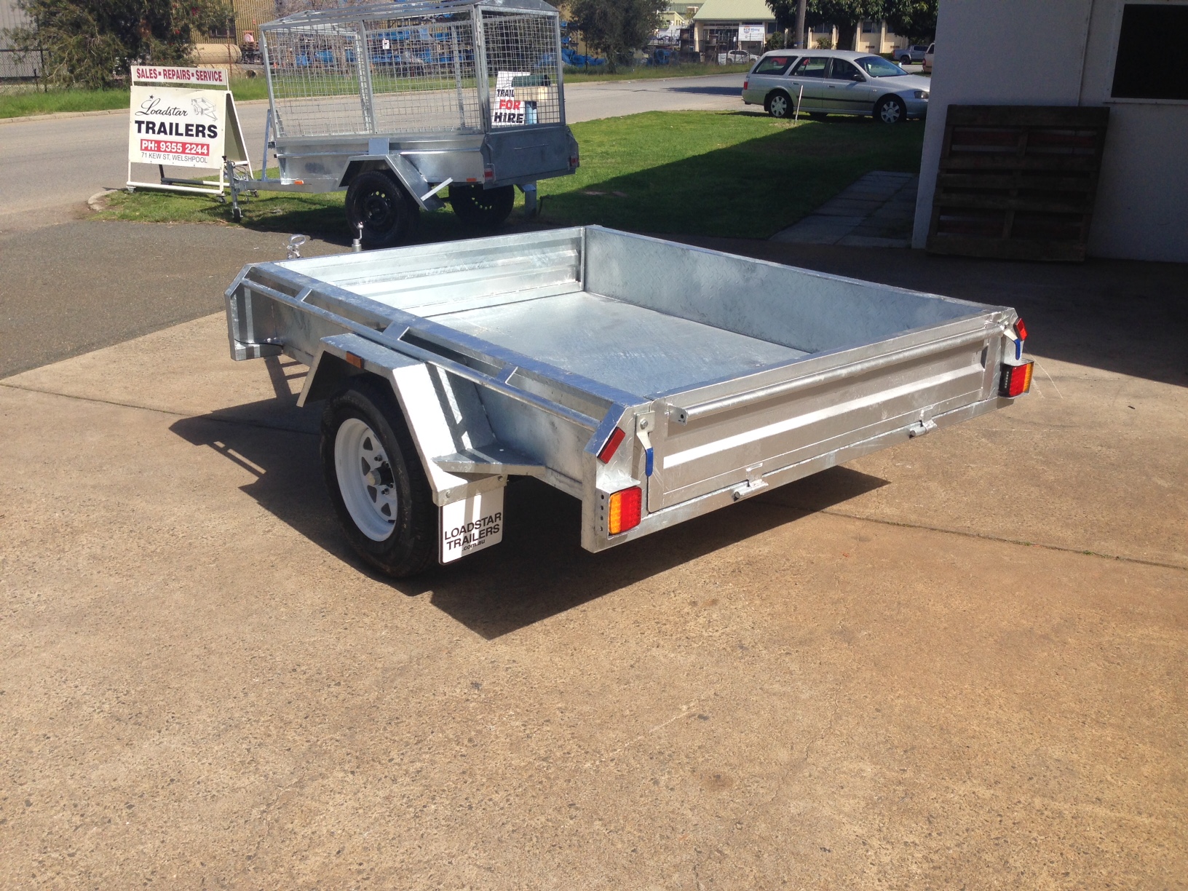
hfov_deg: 55.4
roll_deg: +0.5
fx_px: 1133
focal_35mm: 33
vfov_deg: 42.9
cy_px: 446
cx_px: 594
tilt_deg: -20.0
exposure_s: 1/1642
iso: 50
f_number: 2.4
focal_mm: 4.12
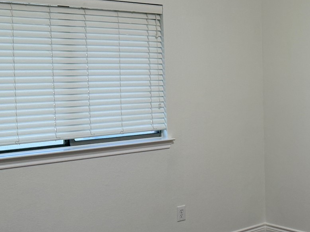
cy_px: 105
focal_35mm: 63
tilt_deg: -3.3
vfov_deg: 23.3
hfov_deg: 28.7
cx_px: 312
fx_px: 564
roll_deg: +1.1
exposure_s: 1/60
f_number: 1.78
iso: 125
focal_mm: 6.76
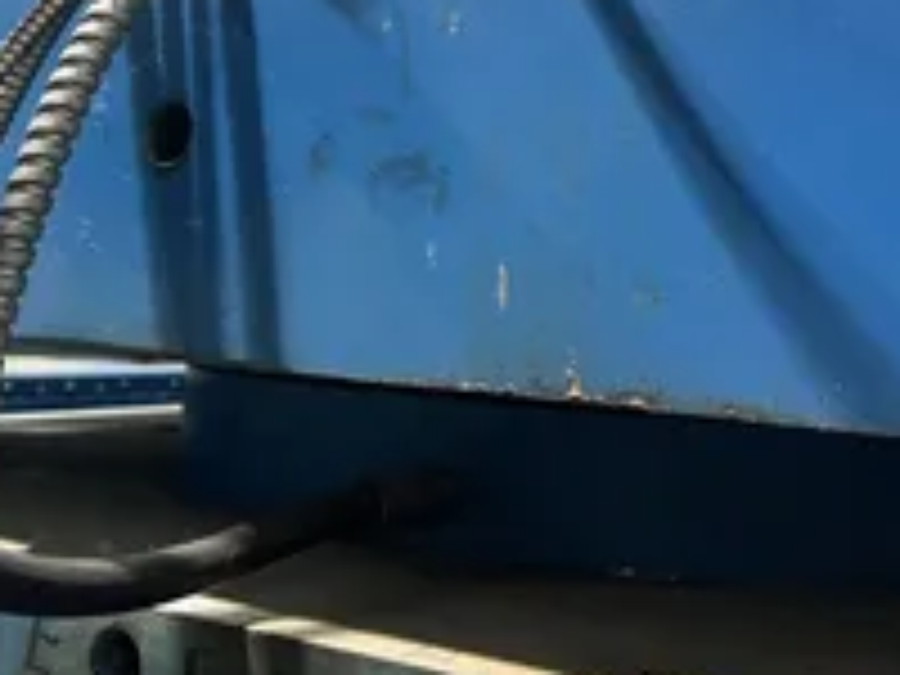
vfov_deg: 26.9
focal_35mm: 52
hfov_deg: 36.8
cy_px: 45
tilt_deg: +7.9
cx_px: 490
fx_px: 1352
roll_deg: -2.5
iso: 125
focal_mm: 5.7
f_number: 1.5
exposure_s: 1/60
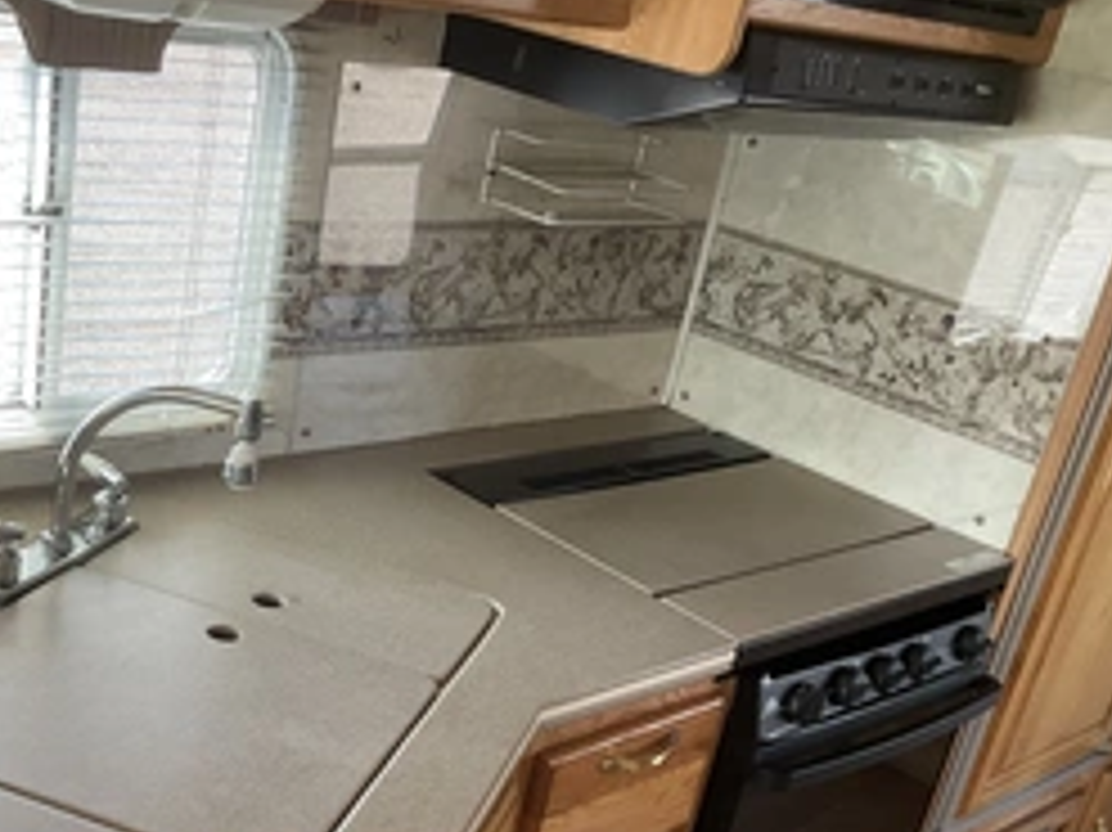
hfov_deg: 40.1
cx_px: 392
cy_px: 603
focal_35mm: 47
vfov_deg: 30.4
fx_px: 1509
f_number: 1.8
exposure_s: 1/122
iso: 64
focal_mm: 3
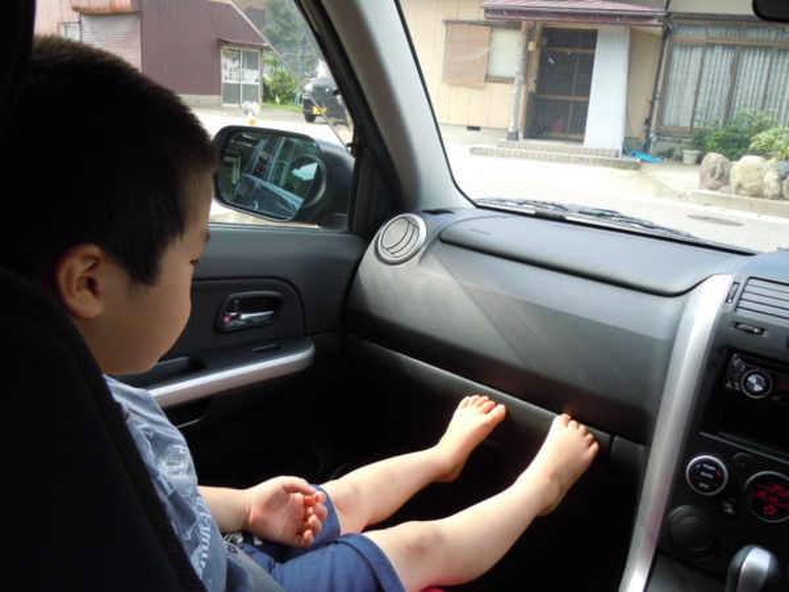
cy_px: 296
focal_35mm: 30
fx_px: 684
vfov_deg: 46.8
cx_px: 394
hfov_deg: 60.0
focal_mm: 5.4
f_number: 3.5
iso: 100
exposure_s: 1/80
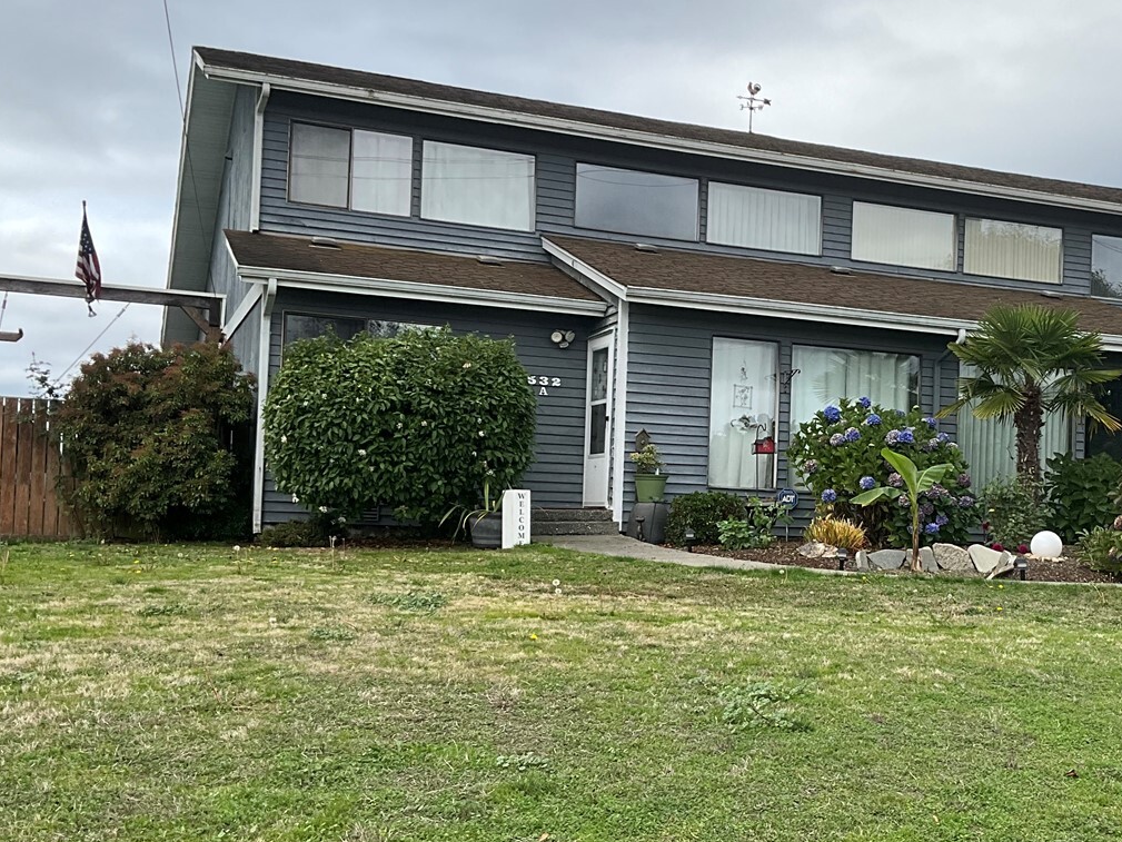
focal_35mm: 46
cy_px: 489
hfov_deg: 40.5
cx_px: 782
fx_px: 1491
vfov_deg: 31.5
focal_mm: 3
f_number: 1.8
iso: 25
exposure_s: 1/816
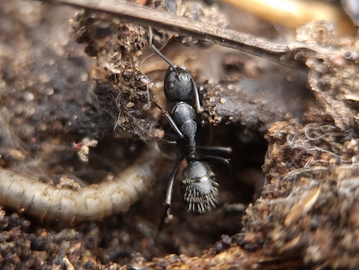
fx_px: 270
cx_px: 180
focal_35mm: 26
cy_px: 135
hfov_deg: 67.3
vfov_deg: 53.1
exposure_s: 1/50
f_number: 1.8
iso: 80
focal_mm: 5.4
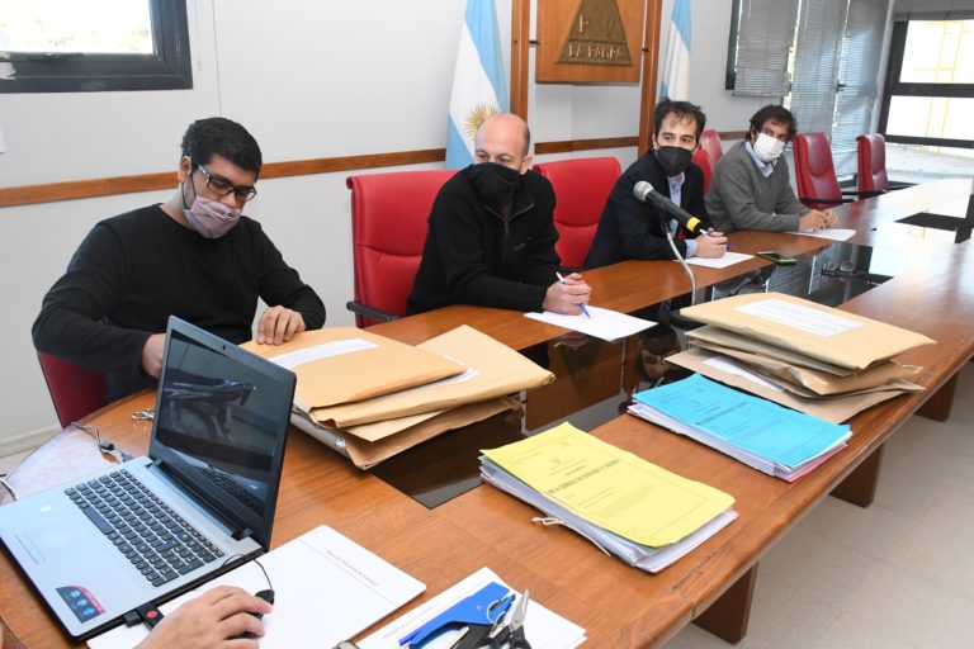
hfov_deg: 67.4
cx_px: 487
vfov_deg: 47.9
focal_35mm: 27
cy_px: 324
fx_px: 730
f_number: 8
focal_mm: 18
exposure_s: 1/160
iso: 3200
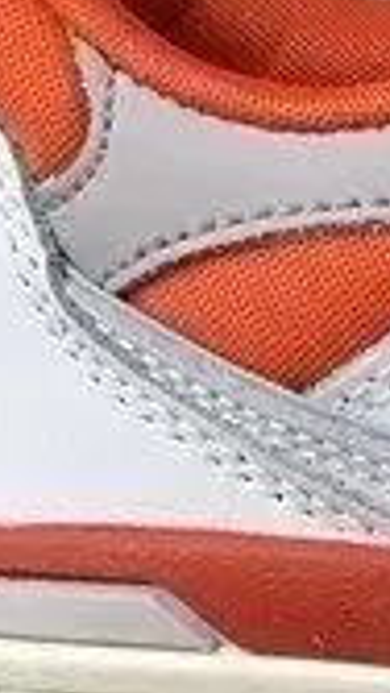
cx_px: 1046
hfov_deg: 6.3
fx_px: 3344
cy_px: 803
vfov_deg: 11.6
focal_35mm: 182
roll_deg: -0.6
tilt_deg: -18.5
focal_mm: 3.3
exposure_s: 1/397
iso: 25
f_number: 2.4
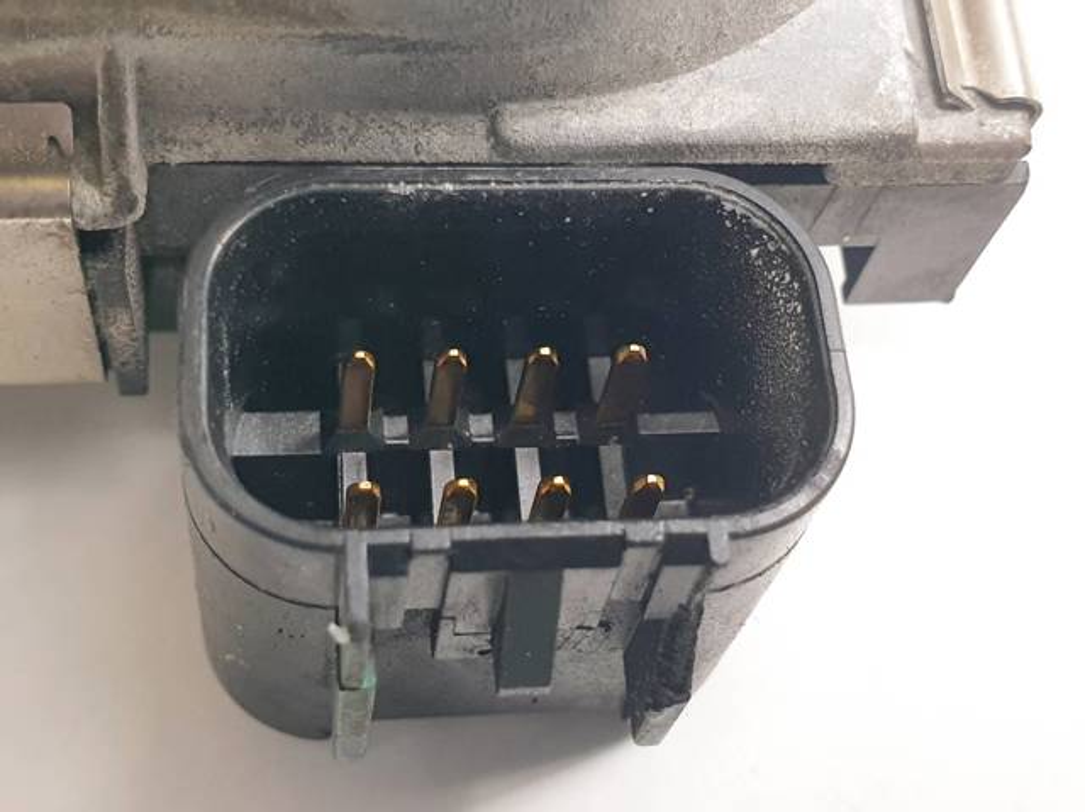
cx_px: 542
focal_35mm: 26
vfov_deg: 53.0
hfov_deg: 67.3
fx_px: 814
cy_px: 406
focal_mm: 4.3
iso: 100
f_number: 2.4
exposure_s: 1/100
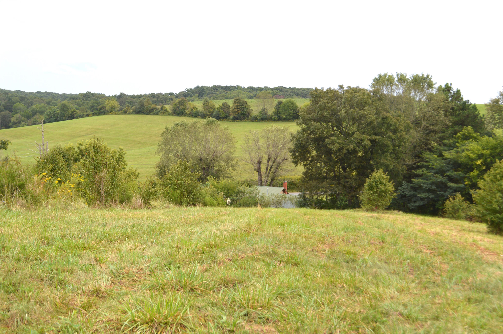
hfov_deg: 53.2
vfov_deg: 36.8
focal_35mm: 36
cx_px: 252
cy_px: 167
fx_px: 502
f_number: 6.3
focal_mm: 24
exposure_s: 1/160
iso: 100
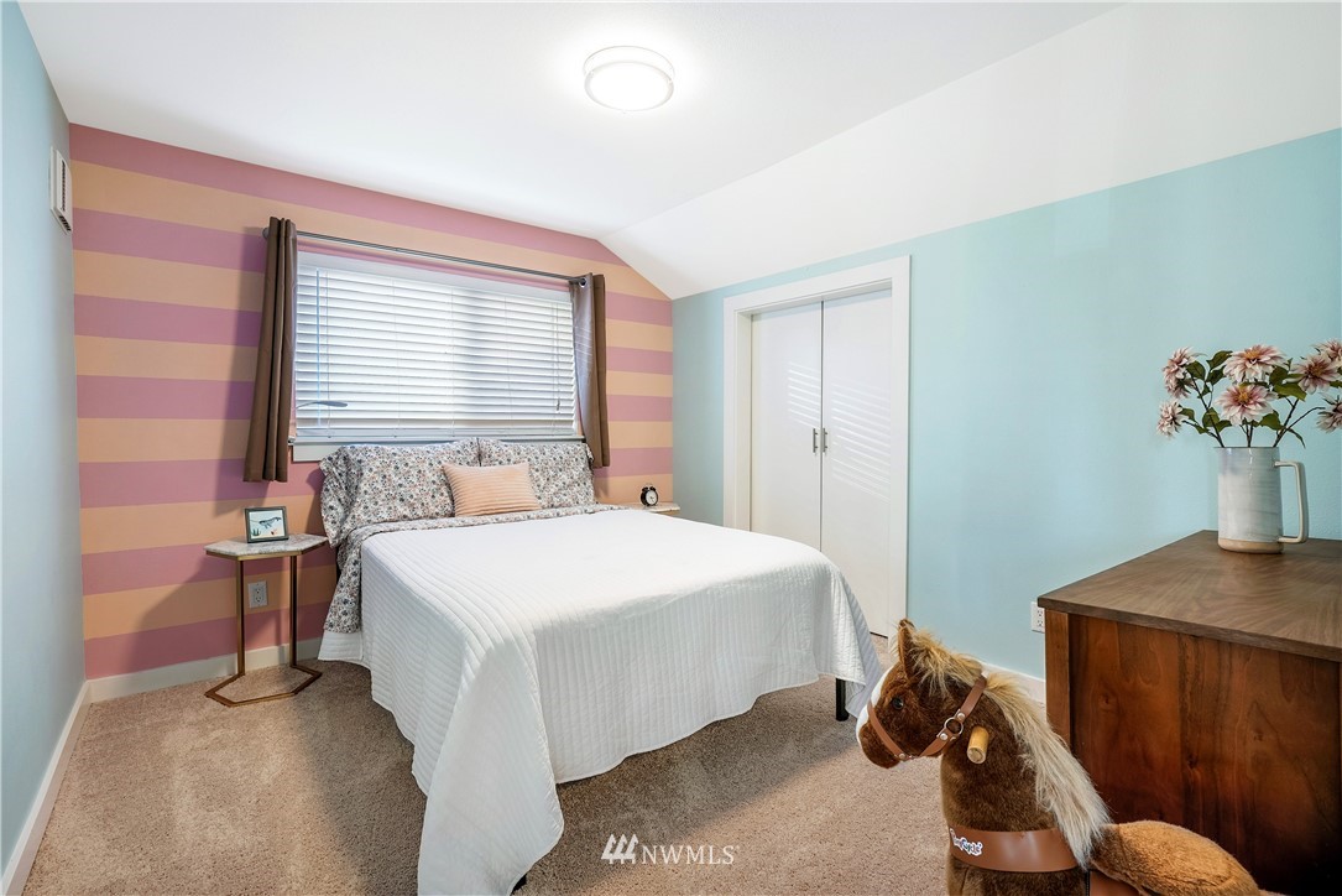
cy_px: 448
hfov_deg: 96.7
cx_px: 671
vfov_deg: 73.8
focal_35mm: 16
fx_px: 597
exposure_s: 1/2
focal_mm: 16
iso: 100
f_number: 8
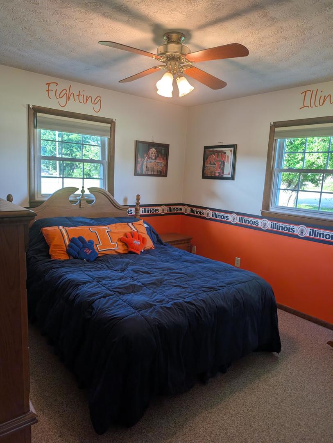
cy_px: 222
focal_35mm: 24
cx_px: 166
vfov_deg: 71.5
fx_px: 307
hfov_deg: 56.9
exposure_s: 1/30
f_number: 1.68
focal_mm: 6.9
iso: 24
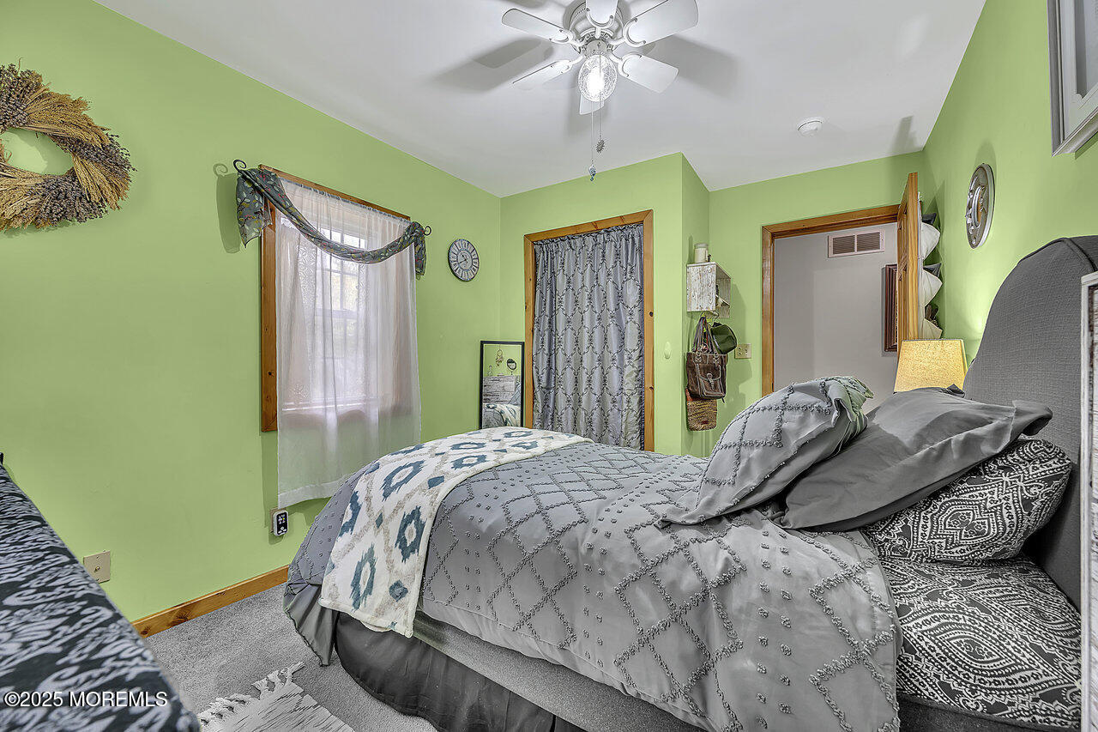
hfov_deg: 104.3
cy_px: 366
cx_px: 549
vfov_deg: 81.2
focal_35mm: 14
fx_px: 427
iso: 200
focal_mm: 14
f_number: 8
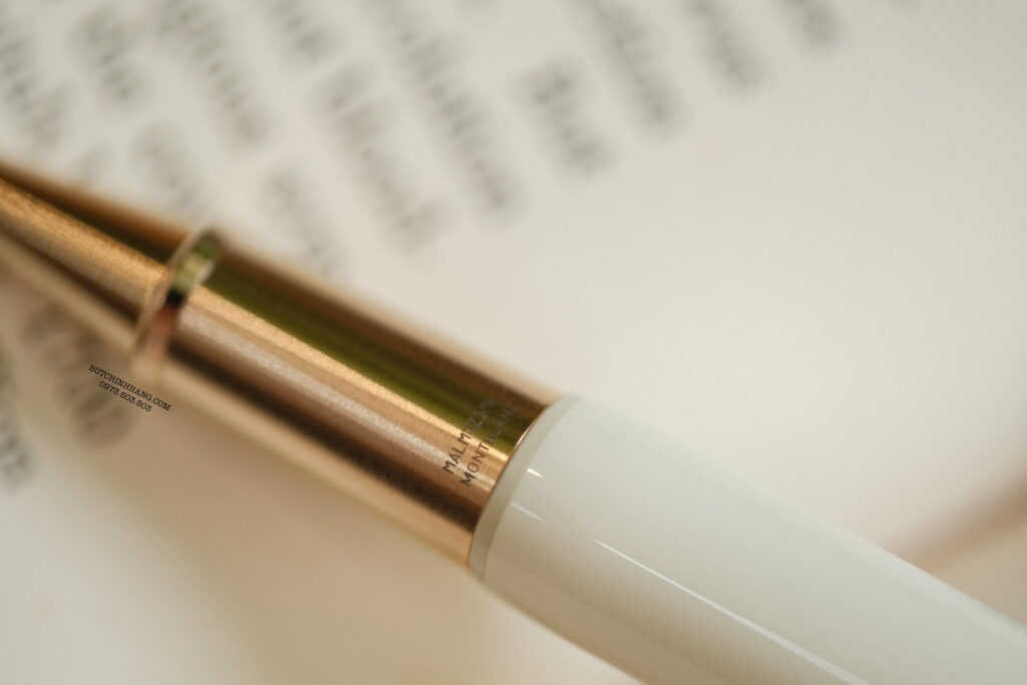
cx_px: 514
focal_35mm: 120
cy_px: 342
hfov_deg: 17.1
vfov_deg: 11.4
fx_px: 3424
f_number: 2.8
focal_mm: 80
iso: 320
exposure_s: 1/120
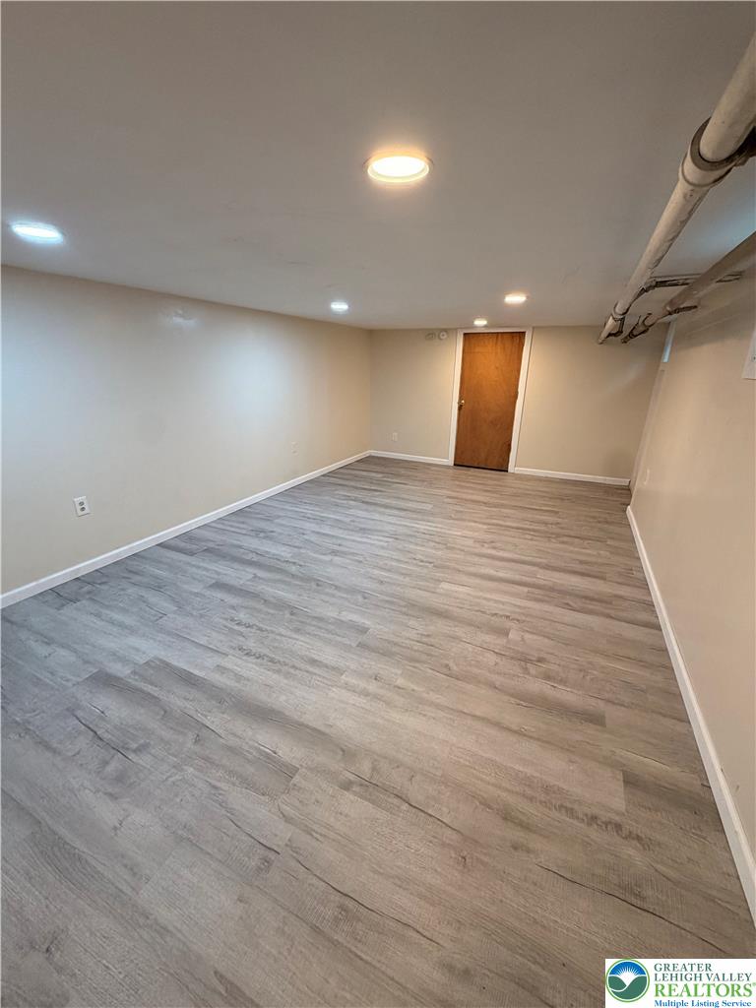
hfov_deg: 85.7
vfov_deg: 102.1
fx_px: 408
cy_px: 504
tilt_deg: -19.9
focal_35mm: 14
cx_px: 378
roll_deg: -0.9
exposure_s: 1/60
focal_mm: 2.22
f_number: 2.2
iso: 200
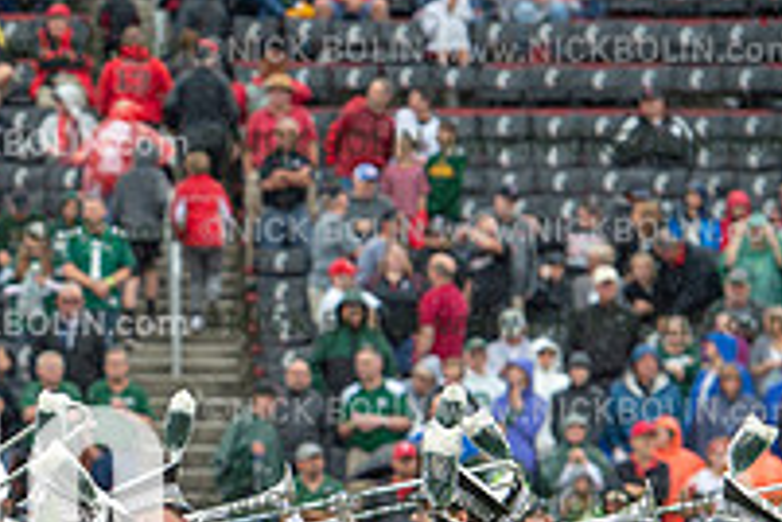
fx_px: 8471
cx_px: -113
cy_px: 592
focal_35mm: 390
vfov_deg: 3.5
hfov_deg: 5.3
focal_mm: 135
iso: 400
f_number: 4
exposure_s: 1/500
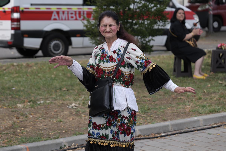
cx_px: 113
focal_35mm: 105
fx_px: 659
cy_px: 76
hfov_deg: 19.5
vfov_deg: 13.0
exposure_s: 1/1000
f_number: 4
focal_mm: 105
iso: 200
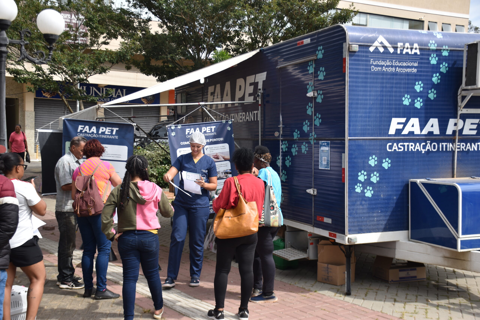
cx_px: 240
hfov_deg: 43.6
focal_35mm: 45
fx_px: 600
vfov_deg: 29.9
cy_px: 160
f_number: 4
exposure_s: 1/500
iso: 100
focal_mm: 30
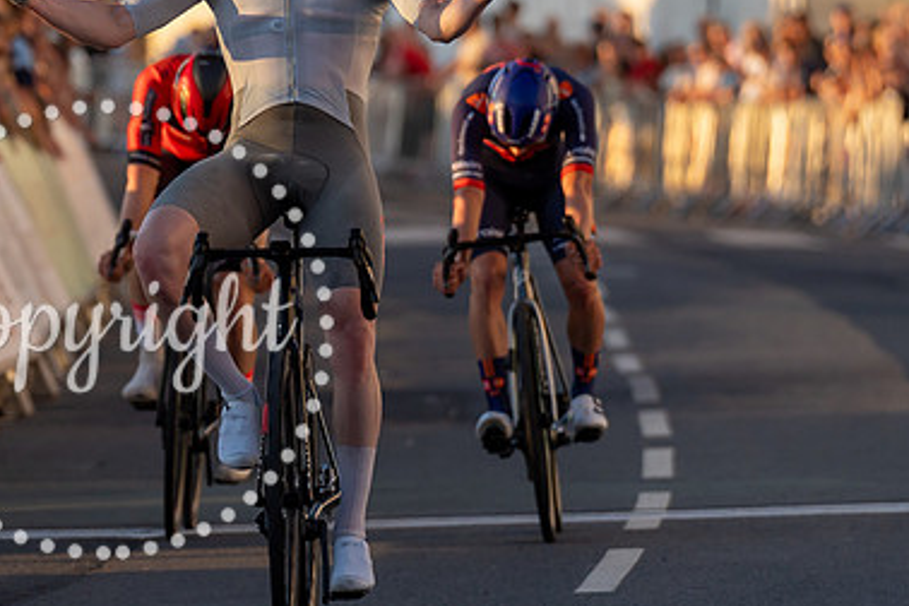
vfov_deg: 2.4
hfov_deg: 3.6
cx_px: 159
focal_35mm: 576
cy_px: 114
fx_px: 14543
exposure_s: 1/1000
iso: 200
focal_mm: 200
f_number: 3.5
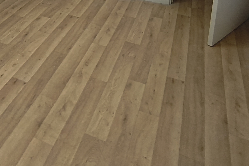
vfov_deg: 25.6
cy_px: -63
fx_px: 297
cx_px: 61
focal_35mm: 43
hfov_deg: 43.9
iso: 64
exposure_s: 1/50
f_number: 2.2
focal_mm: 1.65
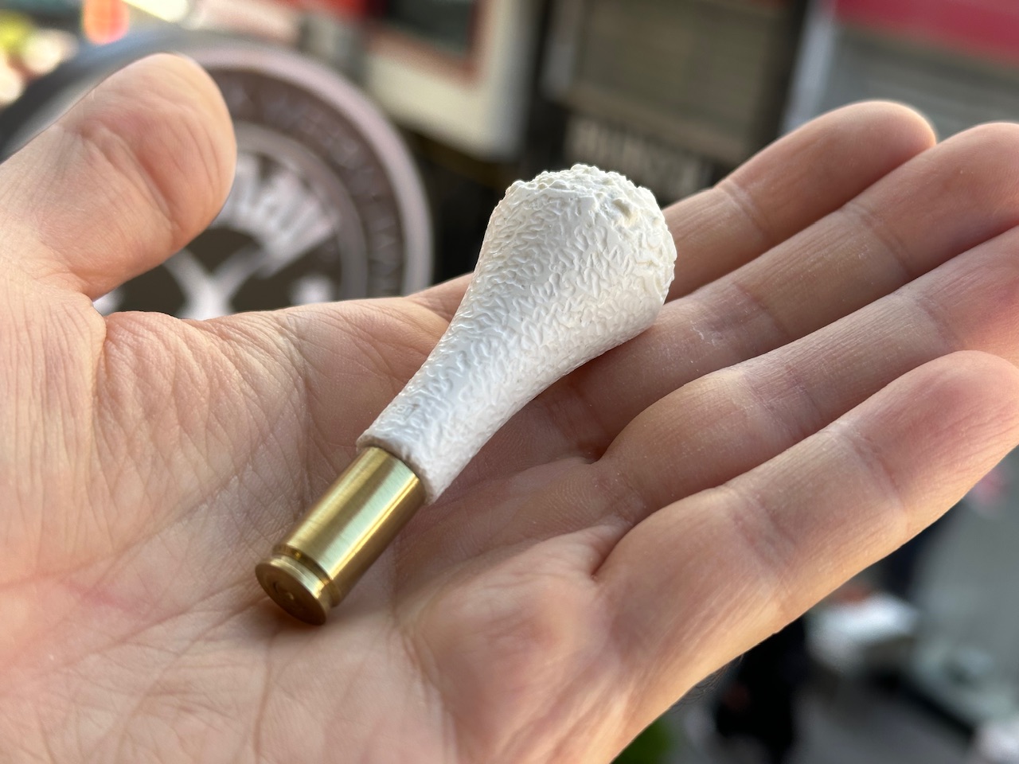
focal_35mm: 48
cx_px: 510
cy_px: 382
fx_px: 1413
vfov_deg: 30.3
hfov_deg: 39.7
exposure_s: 1/454
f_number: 1.78
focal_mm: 6.86
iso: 64
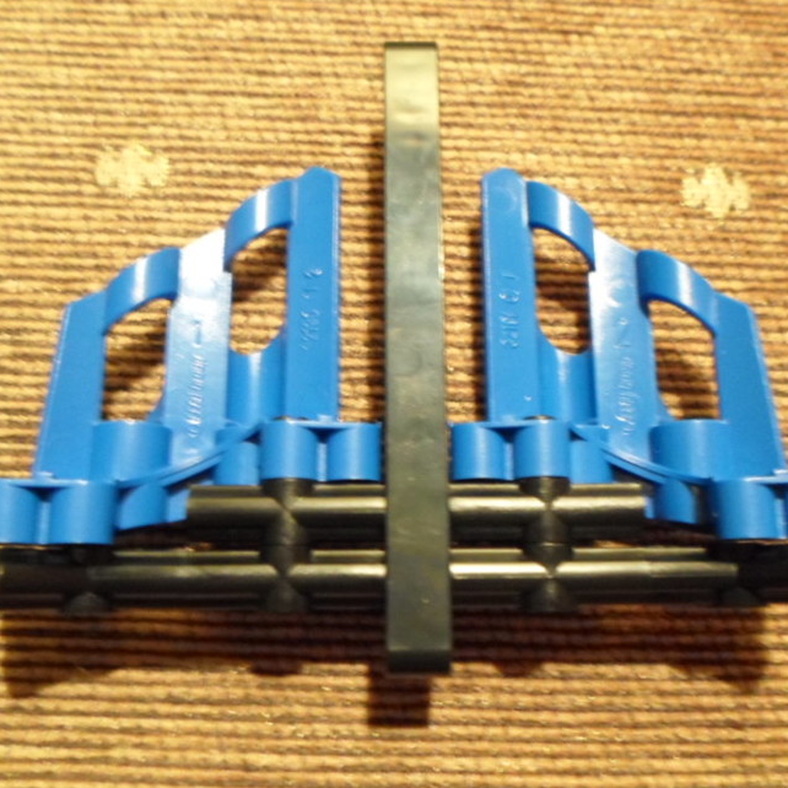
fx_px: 798
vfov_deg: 52.5
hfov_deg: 52.5
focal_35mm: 31
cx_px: 417
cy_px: 386
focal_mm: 4.5
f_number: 2.5
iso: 400
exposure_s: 1/8
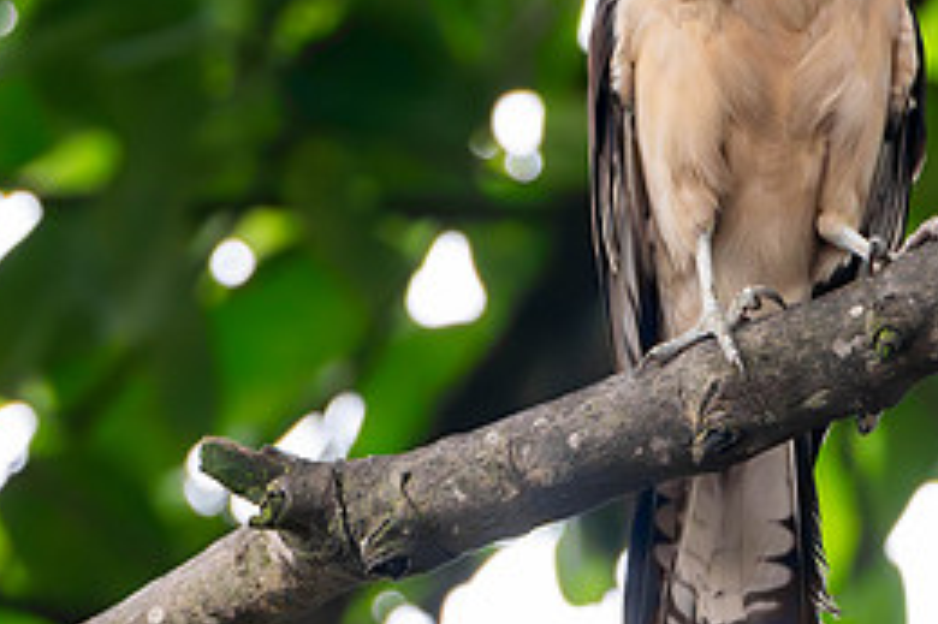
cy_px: 316
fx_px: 23643
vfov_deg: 1.5
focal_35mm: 908
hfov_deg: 2.3
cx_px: 477
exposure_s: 1/400
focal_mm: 360
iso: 18000
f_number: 8
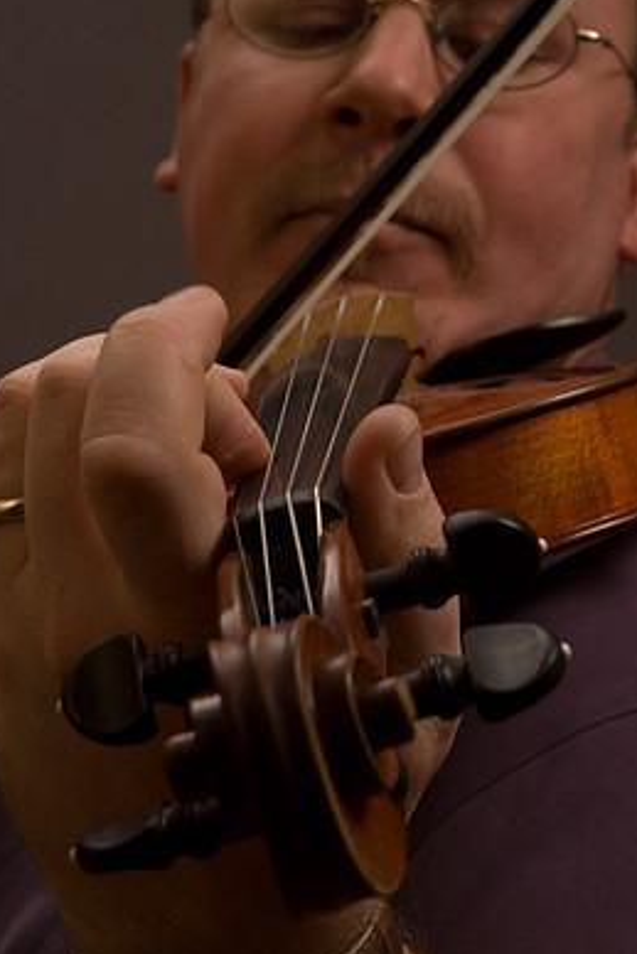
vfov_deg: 18.9
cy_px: 460
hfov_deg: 12.7
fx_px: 2864
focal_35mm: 108
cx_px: 316
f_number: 16
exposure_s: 1/20
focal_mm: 62
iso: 100
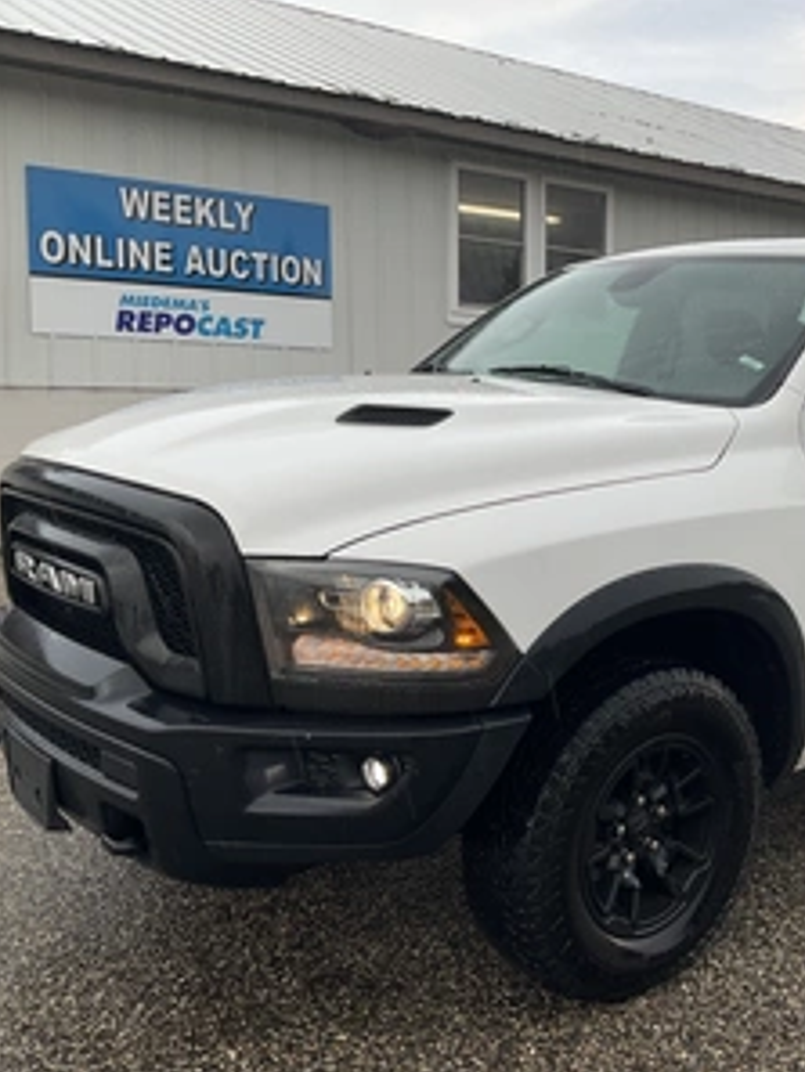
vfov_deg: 47.8
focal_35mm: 39
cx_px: 628
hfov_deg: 35.8
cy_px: 538
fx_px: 1208
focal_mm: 3
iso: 20
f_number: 1.8
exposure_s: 1/176
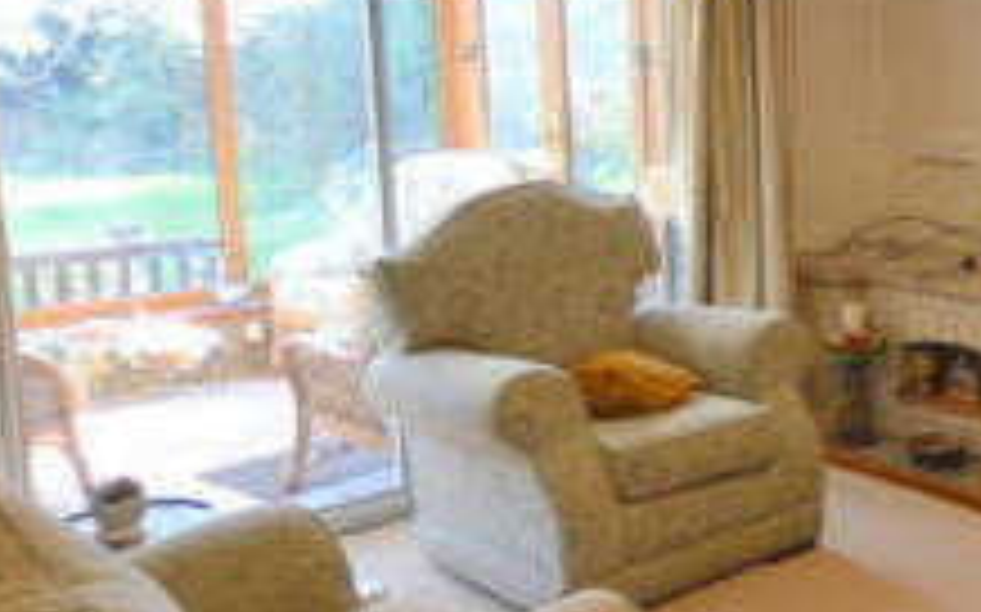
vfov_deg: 27.9
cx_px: 1066
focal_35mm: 46
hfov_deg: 37.0
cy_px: 266
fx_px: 1229
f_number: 4.5
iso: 400
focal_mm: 10
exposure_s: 1/80
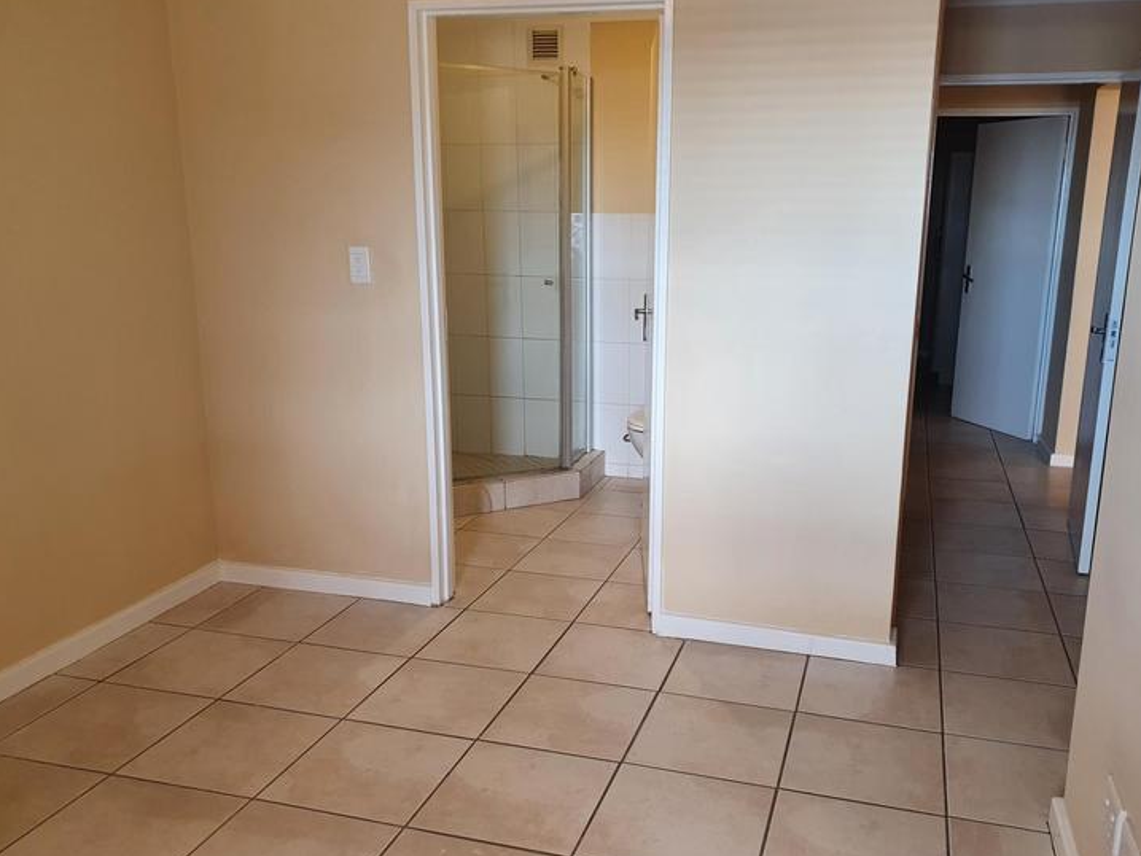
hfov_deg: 61.5
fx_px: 956
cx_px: 630
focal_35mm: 29
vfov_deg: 48.2
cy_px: 461
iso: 200
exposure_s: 1/50
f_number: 2.4
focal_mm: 4.32
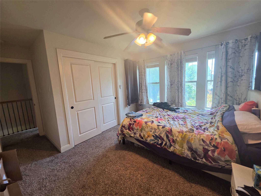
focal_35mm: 13
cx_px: 130
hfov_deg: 106.2
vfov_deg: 89.9
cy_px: 98
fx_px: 98
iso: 125
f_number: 2.2
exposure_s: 1/120
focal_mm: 2.2
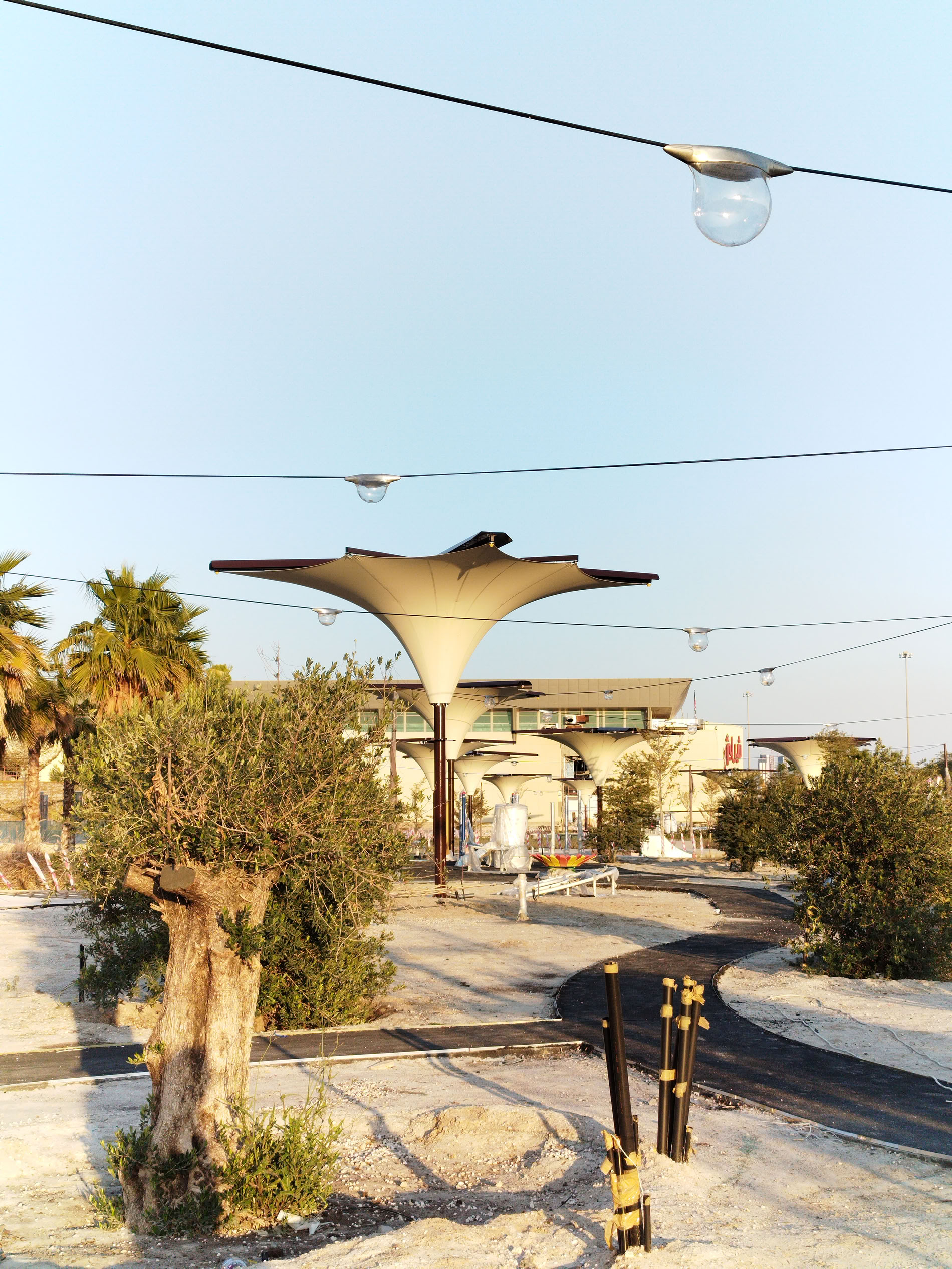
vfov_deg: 71.6
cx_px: 476
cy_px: 634
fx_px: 880
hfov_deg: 56.8
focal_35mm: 24
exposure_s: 1/258
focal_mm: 5.89
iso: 50
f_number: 1.89
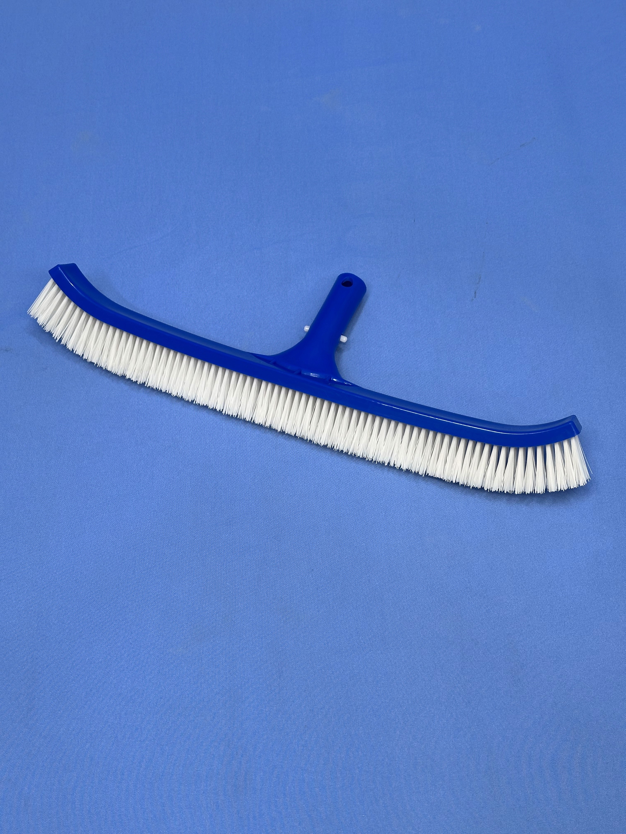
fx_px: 1157
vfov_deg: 39.7
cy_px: 417
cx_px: 313
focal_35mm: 48
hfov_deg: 30.3
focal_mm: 6.86
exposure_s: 1/108
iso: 40
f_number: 1.78
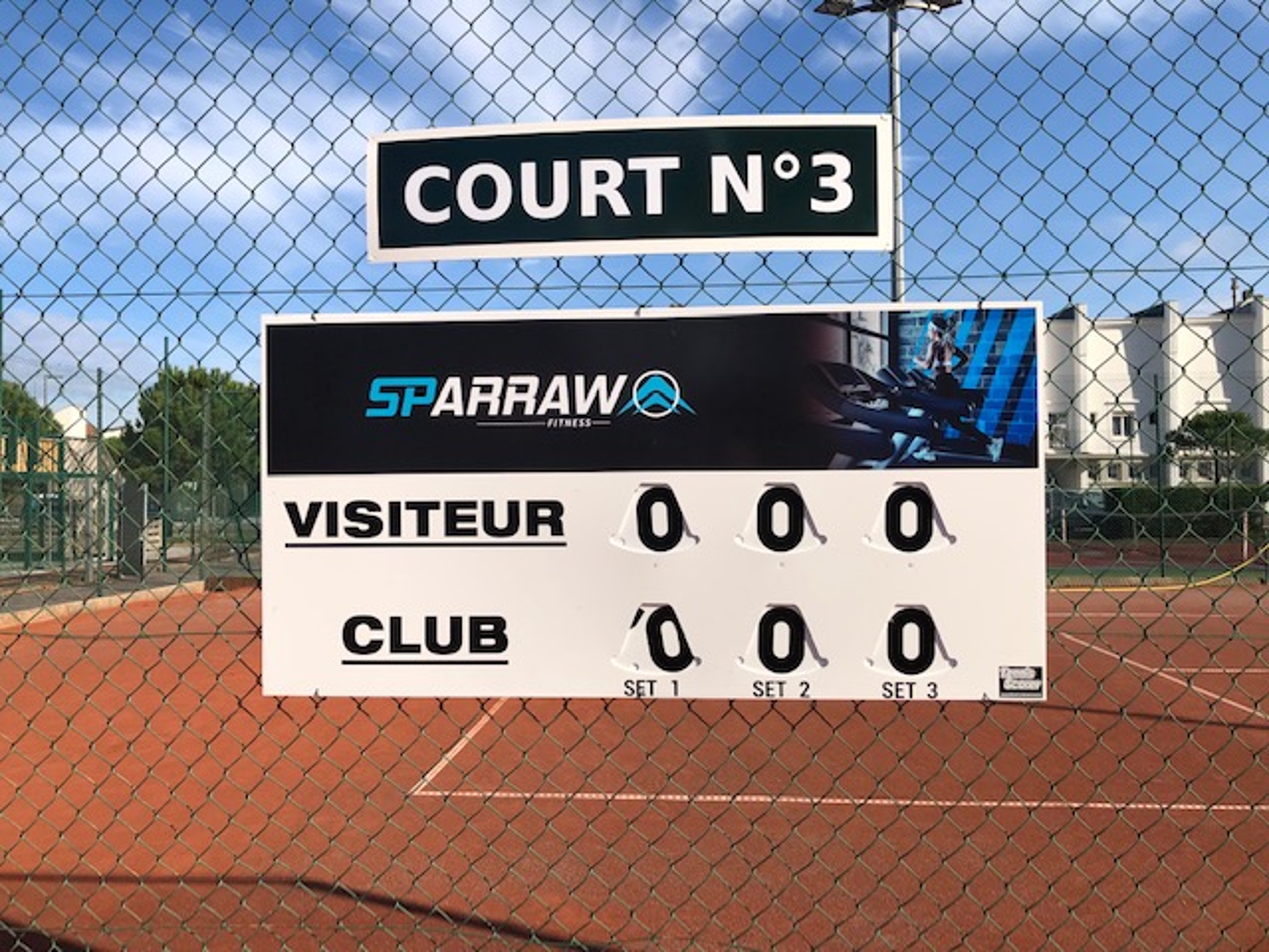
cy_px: 476
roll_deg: -0.6
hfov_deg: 63.4
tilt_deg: -1.5
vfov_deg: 49.7
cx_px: 634
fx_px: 1026
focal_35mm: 28
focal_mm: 3.99
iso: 20
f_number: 1.8
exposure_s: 1/2667
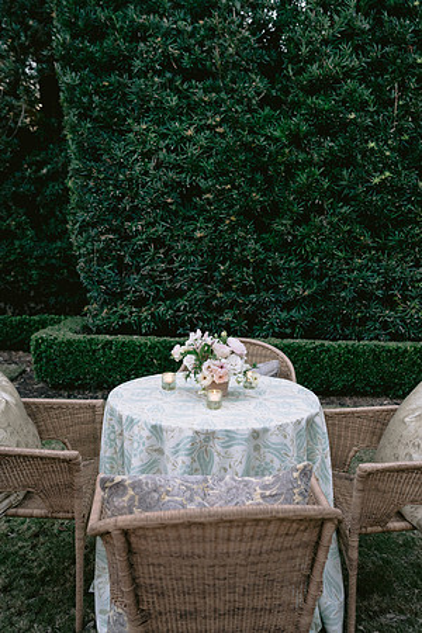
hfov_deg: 37.9
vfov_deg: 54.4
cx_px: 211
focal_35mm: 35
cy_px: 316
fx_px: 615
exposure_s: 1/100
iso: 400
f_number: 4
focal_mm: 35
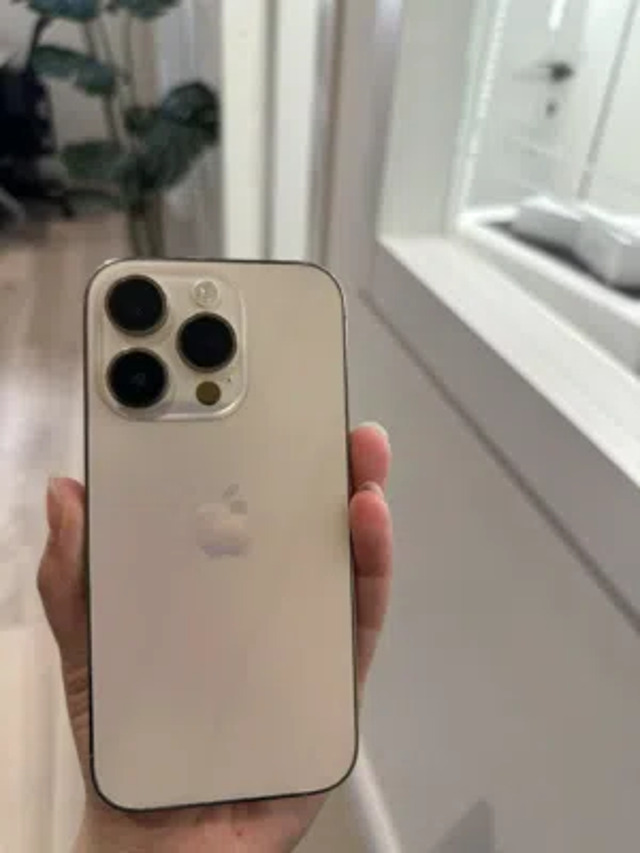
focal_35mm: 24
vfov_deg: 71.6
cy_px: 426
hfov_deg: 56.8
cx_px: 320
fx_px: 592
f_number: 1.78
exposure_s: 1/100
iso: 80
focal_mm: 6.86
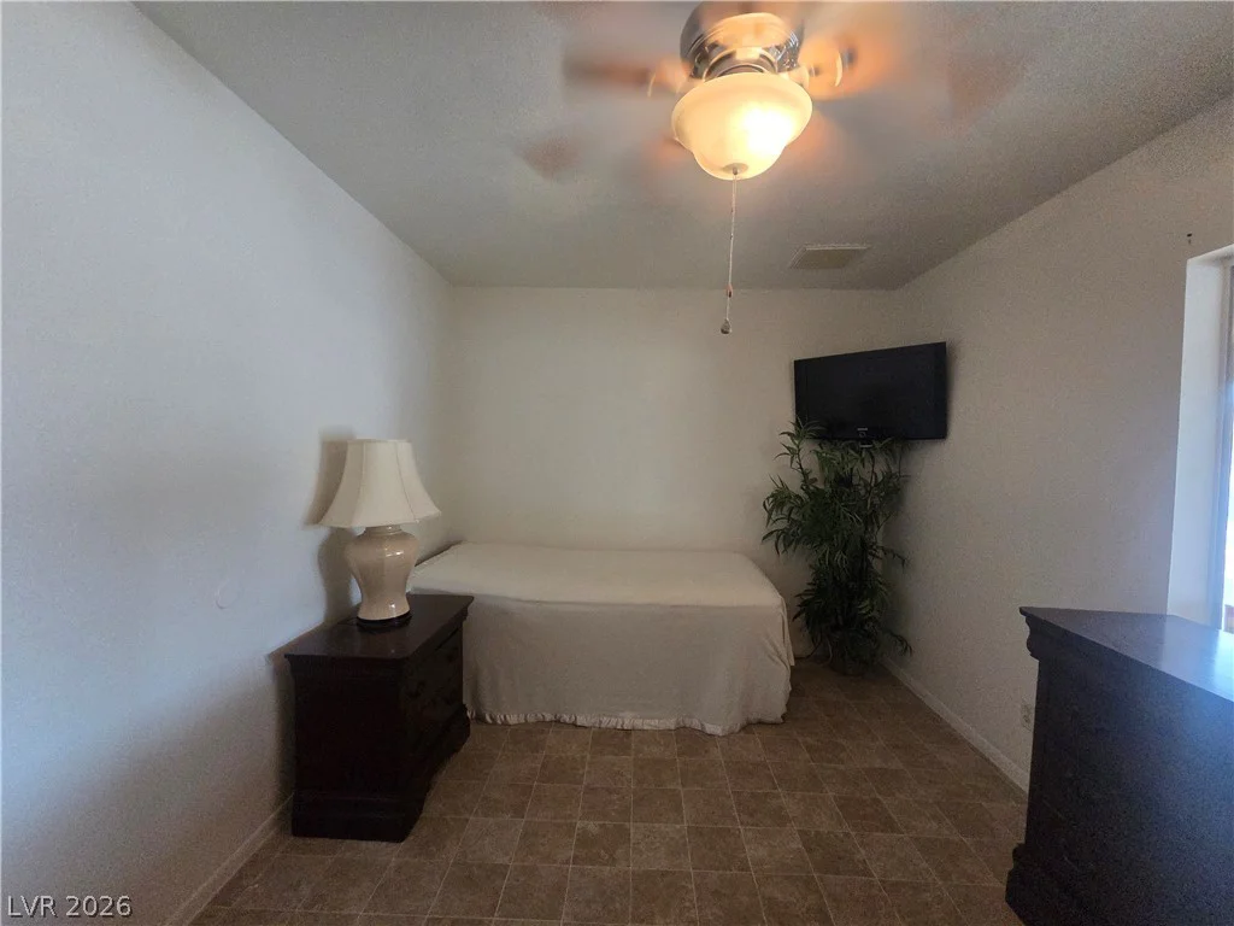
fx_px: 463
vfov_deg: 89.9
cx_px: 617
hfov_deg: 106.2
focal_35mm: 13
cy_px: 463
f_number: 2.2
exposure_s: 1/60
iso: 800
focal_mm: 2.2
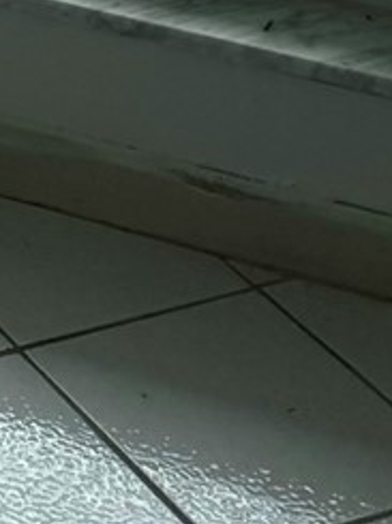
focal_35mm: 157
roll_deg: -0.2
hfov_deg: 8.1
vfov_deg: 9.2
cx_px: -788
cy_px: -1185
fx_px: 2377
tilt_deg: -2.2
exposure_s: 1/2252
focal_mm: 6.76
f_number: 1.78
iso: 80
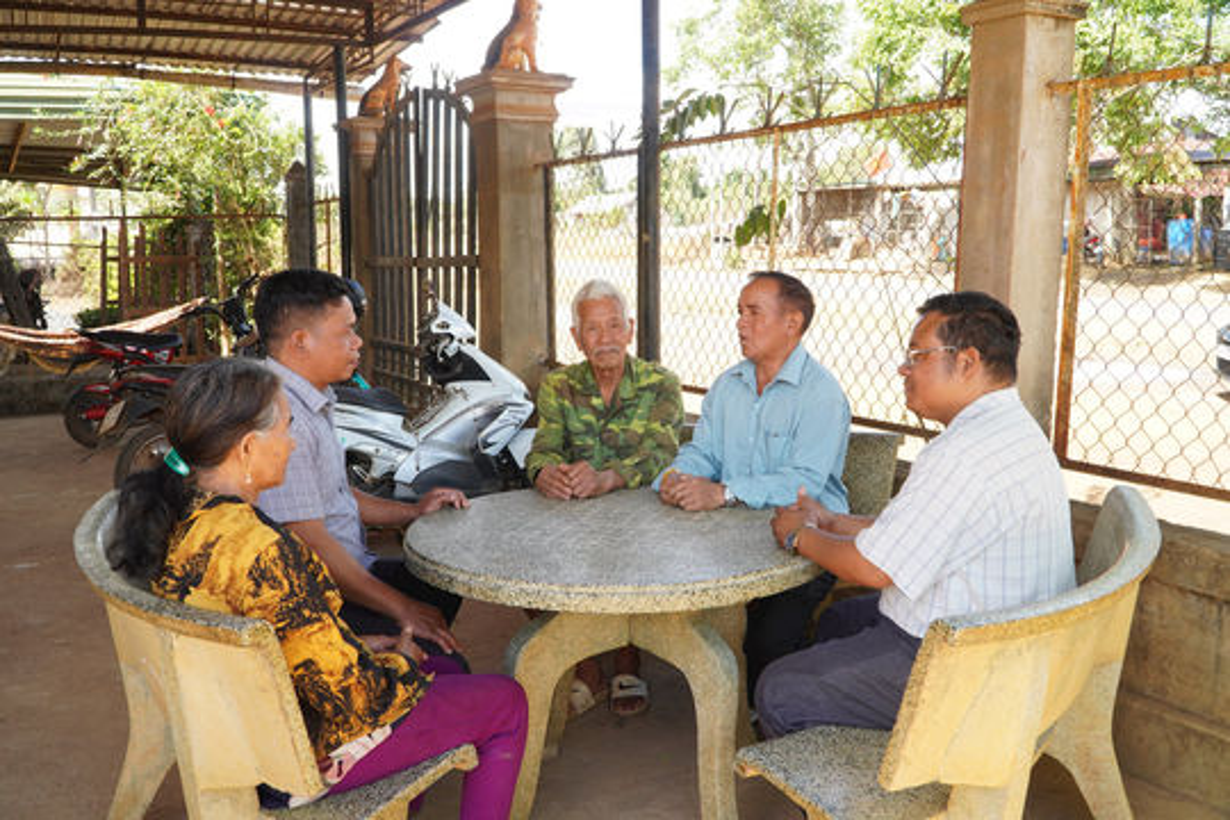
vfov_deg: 41.7
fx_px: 1076
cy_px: 410
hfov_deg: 59.5
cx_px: 615
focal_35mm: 32
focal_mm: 21
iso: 200
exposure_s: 1/100
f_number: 6.3
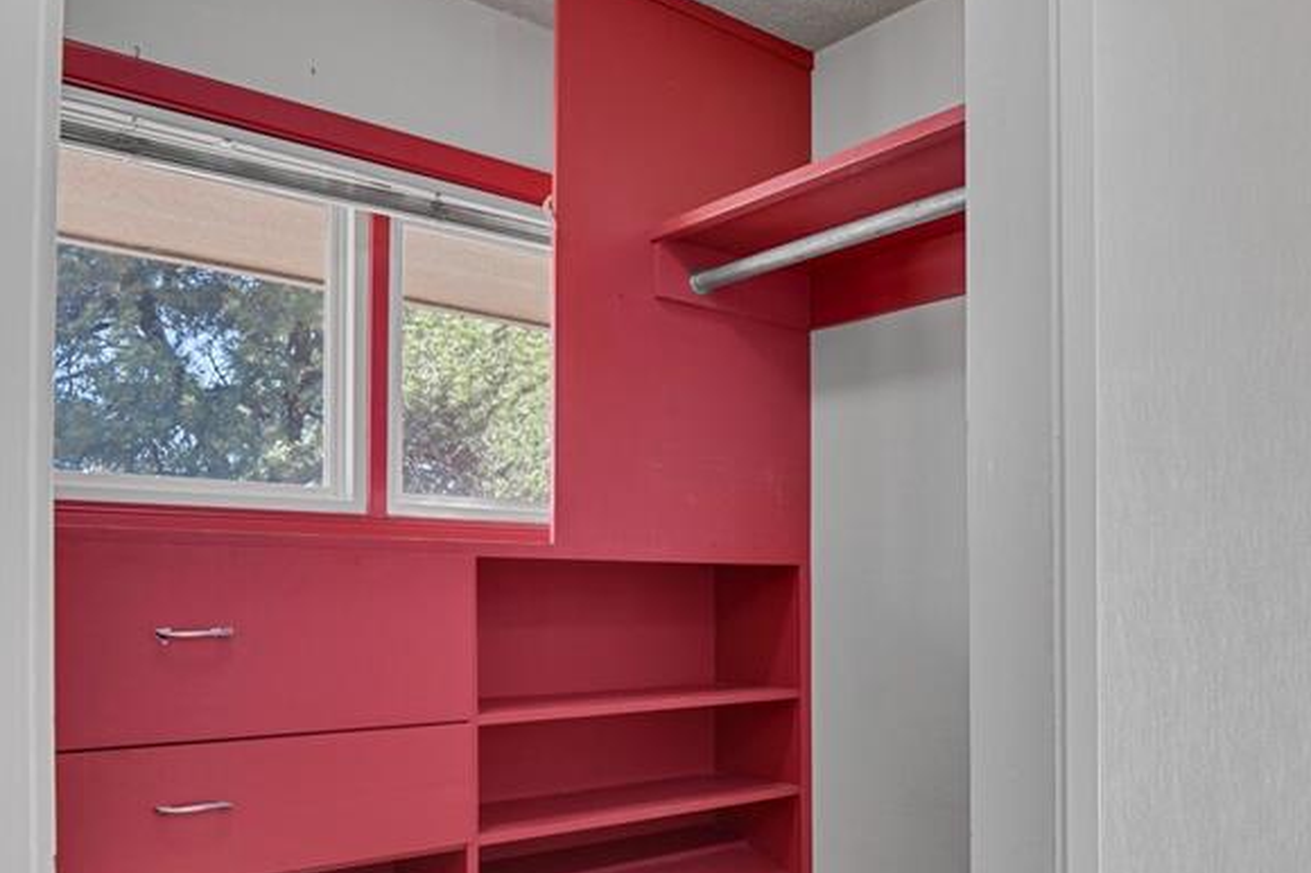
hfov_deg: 56.2
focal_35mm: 30
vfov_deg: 42.9
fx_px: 1092
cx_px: 1096
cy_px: 595
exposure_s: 1.3
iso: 250
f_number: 8
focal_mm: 17
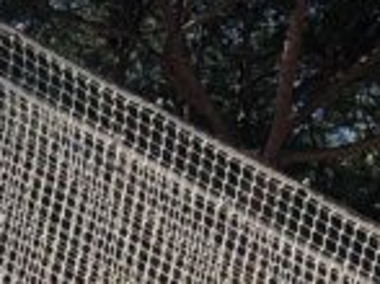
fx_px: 2139
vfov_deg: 7.5
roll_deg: +0.5
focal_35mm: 195
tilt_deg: +9.7
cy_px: 439
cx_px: 194
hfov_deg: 10.2
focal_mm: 4
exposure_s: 1/1143
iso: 20
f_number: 1.8
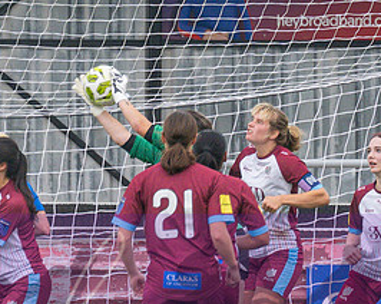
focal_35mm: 1879
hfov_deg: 1.0
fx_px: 21157
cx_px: 201
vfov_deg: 0.8
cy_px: 116
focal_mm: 300
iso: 560
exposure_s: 1/1000
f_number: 4
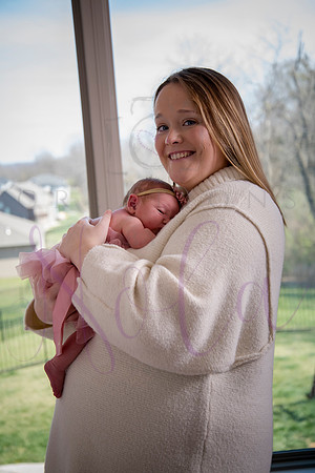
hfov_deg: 21.9
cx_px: 158
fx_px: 814
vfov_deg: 32.4
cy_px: 236
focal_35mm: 62
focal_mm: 62
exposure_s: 1/250
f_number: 5.6
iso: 500
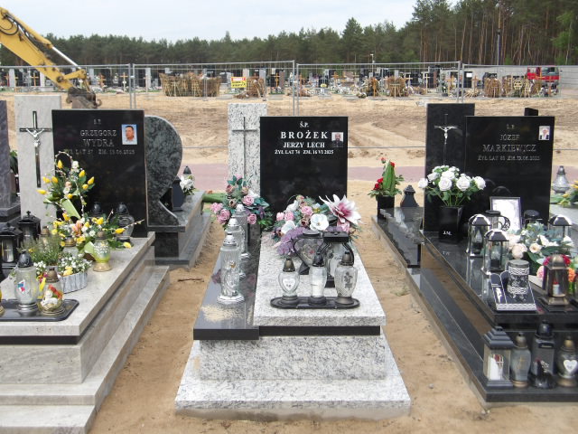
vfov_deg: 34.3
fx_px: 701
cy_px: 217
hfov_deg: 44.8
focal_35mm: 42
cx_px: 289
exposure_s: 1/511
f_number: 3.7
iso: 100
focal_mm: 7.6
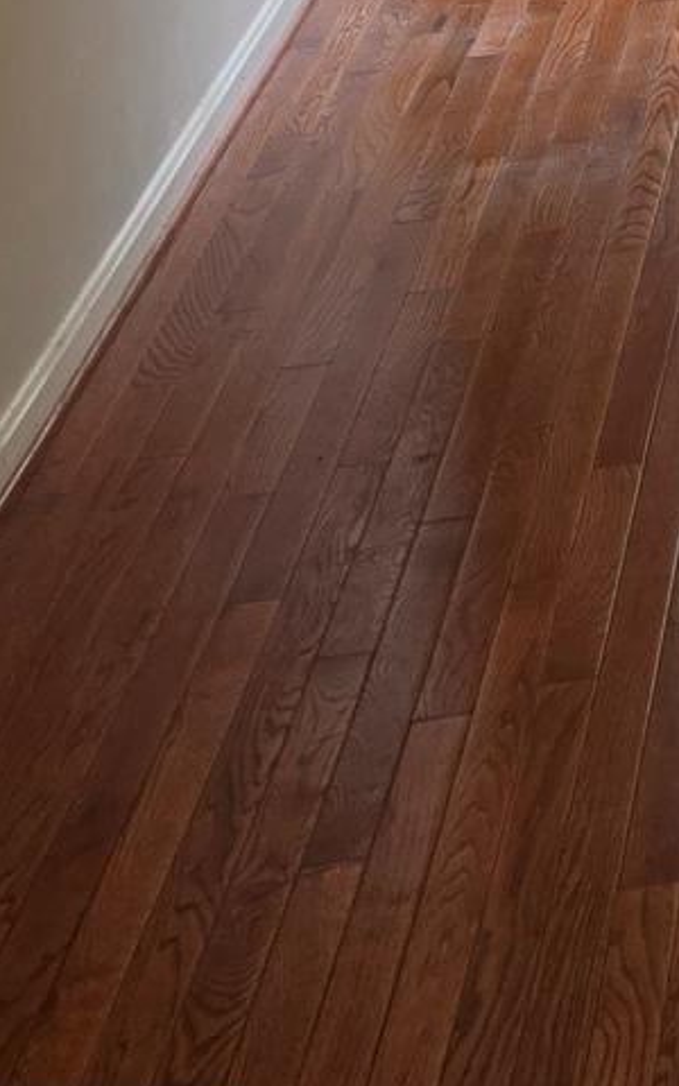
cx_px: 1985
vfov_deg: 18.2
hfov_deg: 9.8
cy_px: -448
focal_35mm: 104
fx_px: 3079
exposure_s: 1/120
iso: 64
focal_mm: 6.5
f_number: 1.4
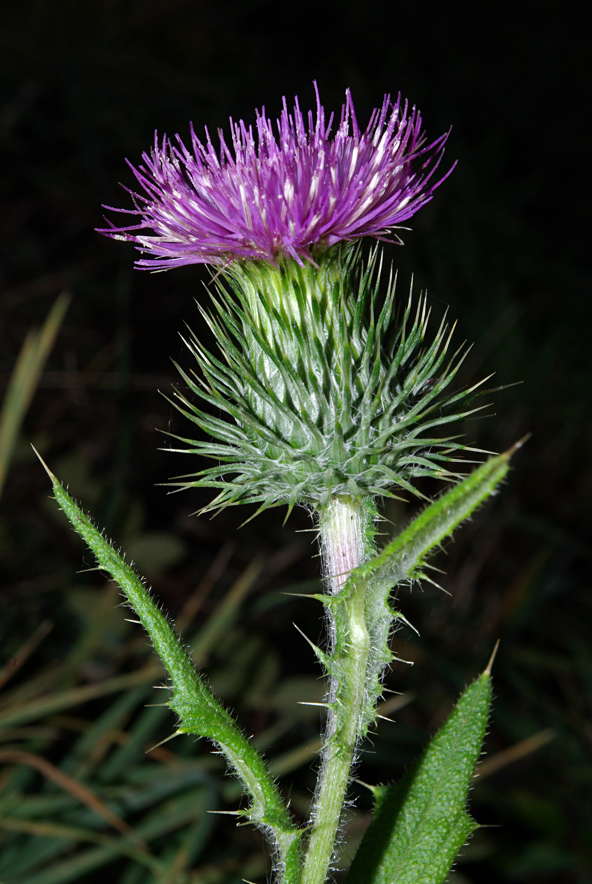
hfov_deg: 16.6
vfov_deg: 24.6
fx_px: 2029
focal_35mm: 82
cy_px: 442
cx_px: 296
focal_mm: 55
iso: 200
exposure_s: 1/180
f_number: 22
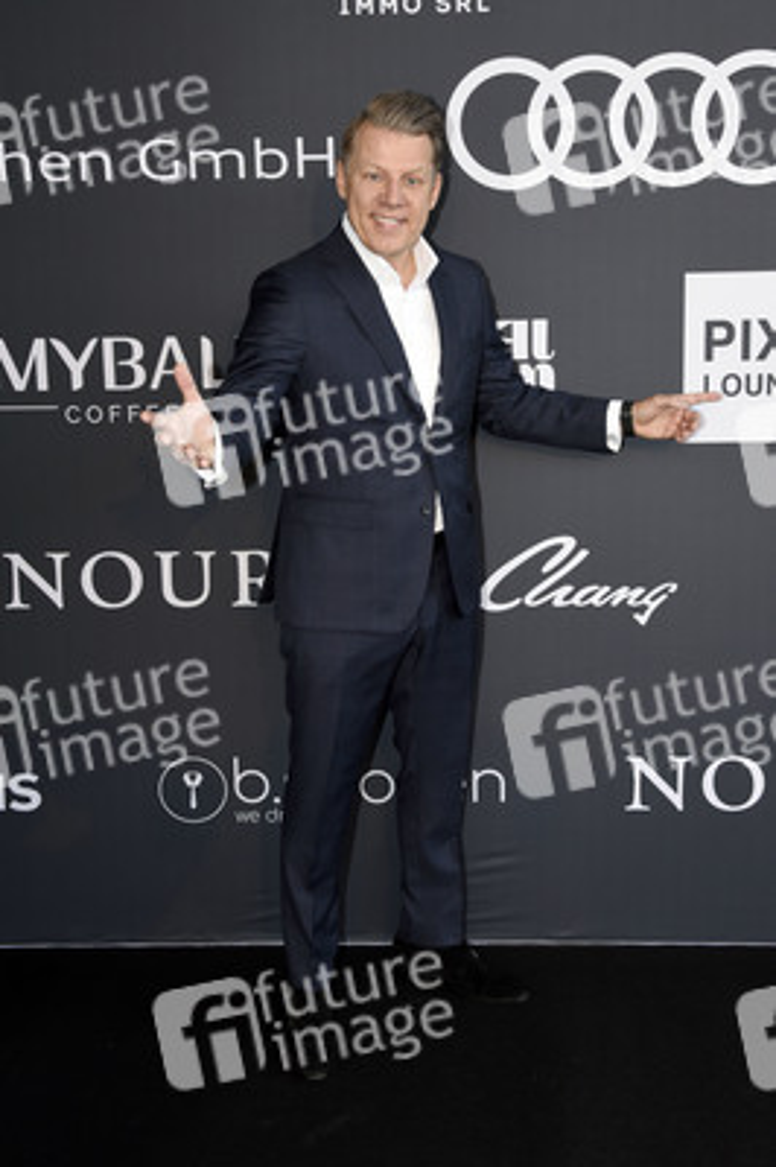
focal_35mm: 38
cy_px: 584
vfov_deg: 50.7
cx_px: 388
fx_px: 1231
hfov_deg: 35.0
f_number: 6.3
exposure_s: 1/125
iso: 1000
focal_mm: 38
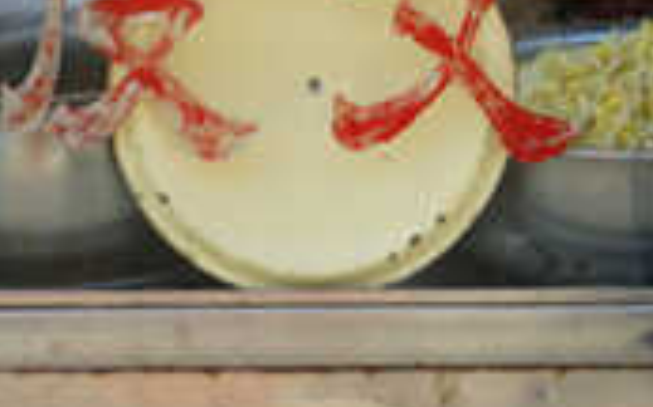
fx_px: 2277
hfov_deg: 16.1
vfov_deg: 9.4
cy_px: -494
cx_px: 623
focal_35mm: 128
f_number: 6.3
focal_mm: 29
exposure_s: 1/80
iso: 100
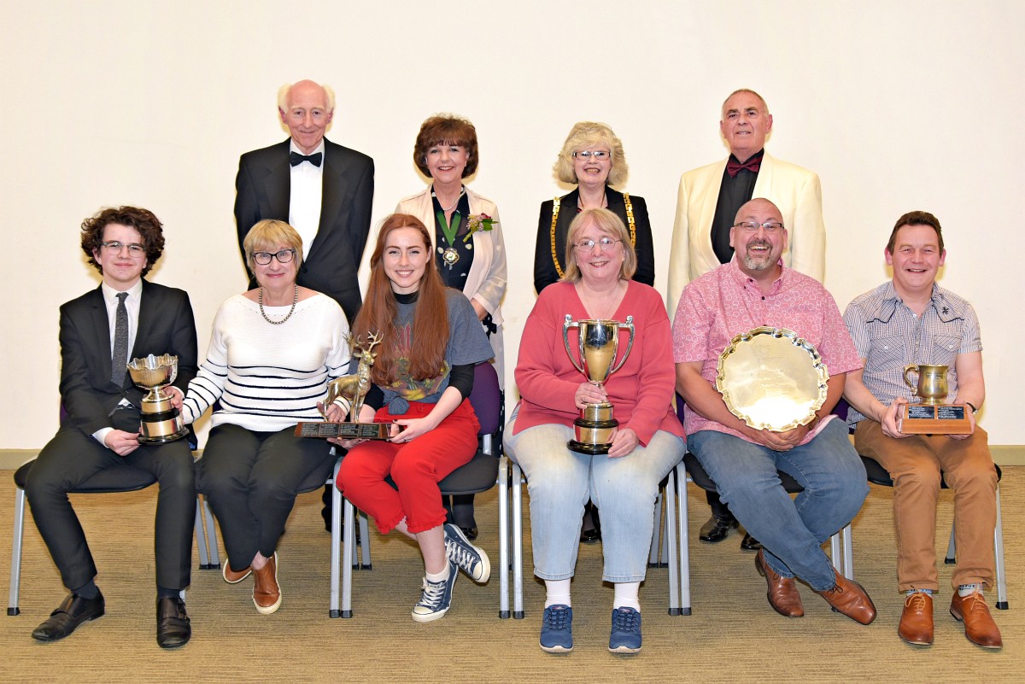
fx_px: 997
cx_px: 512
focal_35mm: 35
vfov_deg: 37.9
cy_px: 342
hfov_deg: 54.4
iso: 800
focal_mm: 35
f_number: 5.6
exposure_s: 1/80
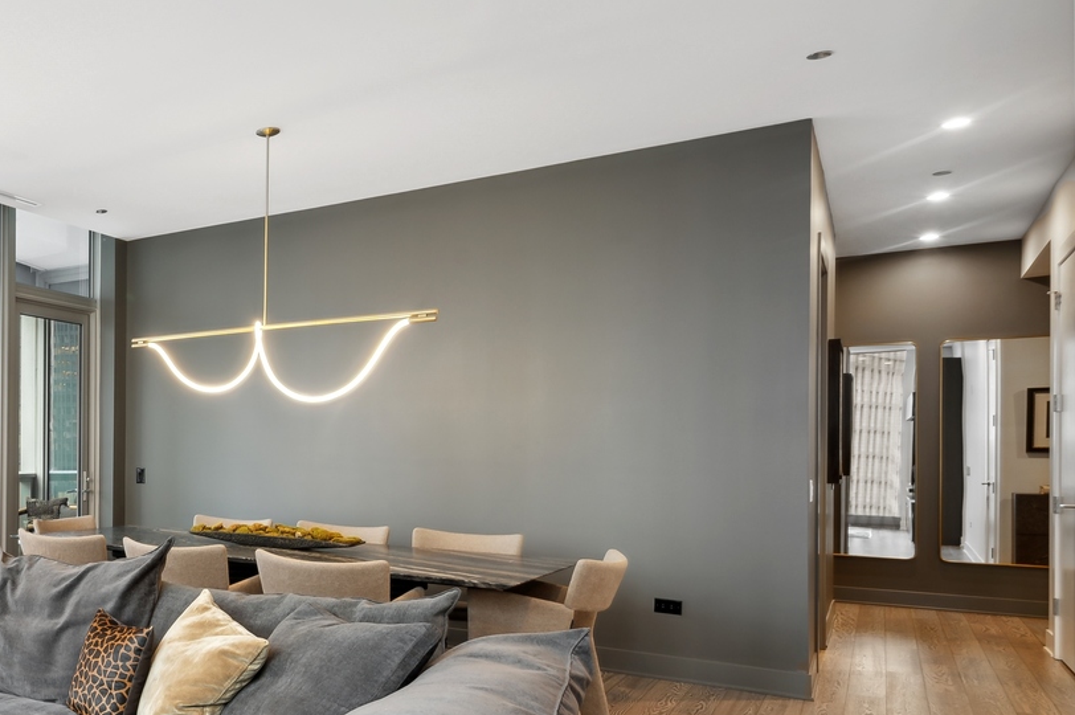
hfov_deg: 48.5
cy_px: 481
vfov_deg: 40.5
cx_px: 2
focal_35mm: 32
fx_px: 955
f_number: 9
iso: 100
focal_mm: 16
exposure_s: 1/3.33
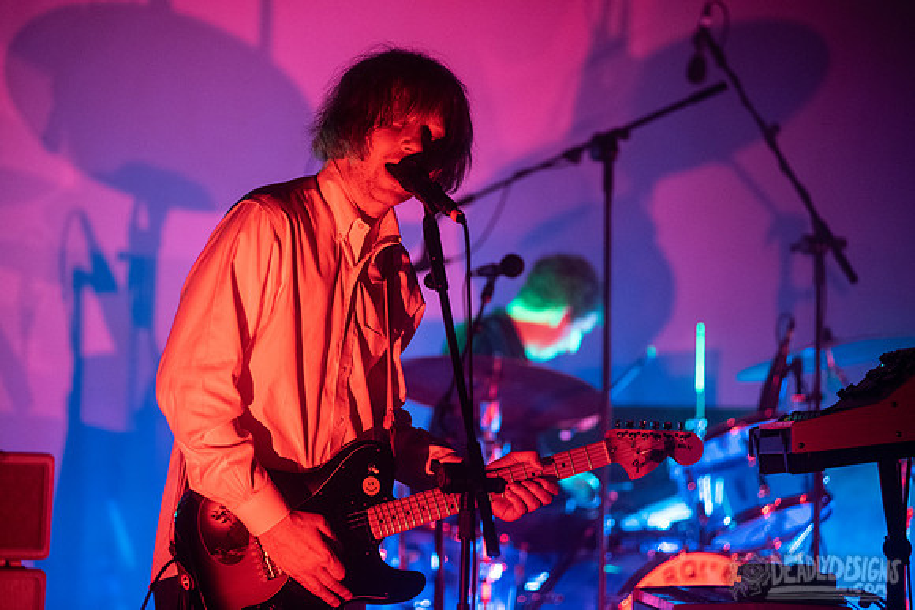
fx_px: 3822
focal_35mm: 150
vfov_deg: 9.1
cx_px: 441
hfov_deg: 13.7
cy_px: 294
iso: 3200
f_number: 3.2
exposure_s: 1/160
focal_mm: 145
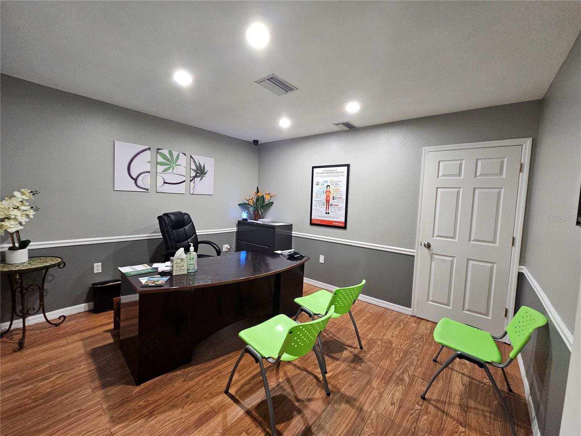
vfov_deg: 89.9
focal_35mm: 13
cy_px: 218
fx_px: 218
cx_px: 290
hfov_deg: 106.2
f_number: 2.2
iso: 320
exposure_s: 1/40
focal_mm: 2.2
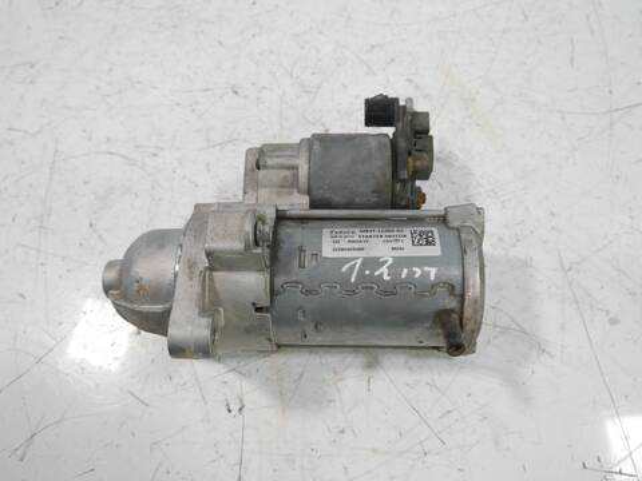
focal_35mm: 30
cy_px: 240
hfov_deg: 60.0
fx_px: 556
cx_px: 321
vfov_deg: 46.8
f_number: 3.6
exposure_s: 1/125
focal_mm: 15
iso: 1000
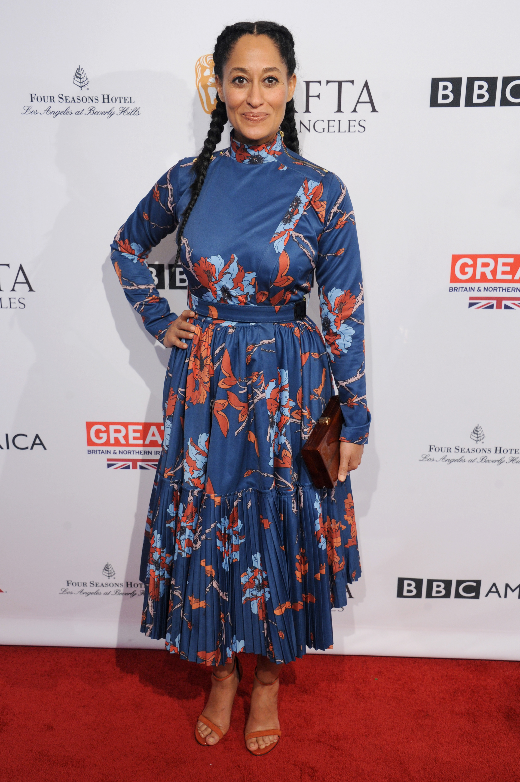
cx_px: 260
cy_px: 391
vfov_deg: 48.5
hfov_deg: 33.3
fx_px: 868
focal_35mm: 40
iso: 1250
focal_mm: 40
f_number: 6.3
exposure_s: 1/160
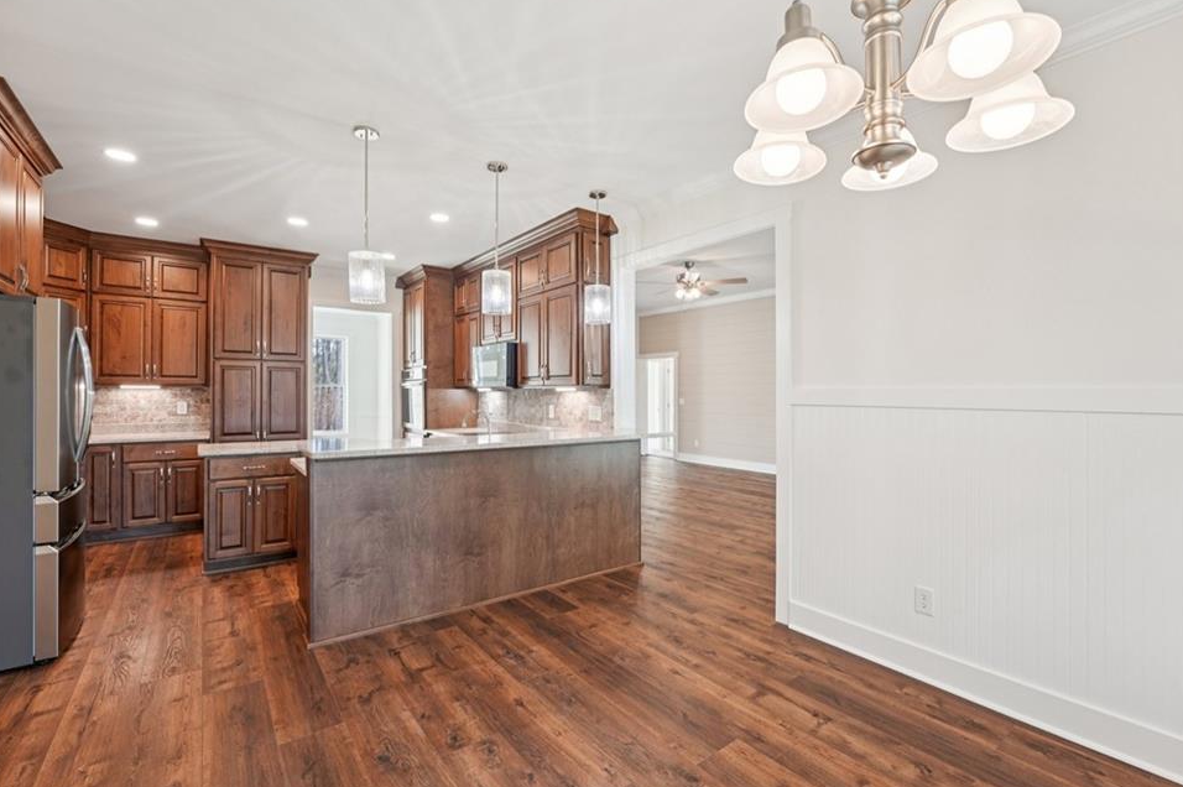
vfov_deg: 77.2
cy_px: 404
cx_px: 588
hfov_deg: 100.4
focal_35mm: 15
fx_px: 493
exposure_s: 1/20
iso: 320
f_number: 8
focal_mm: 14
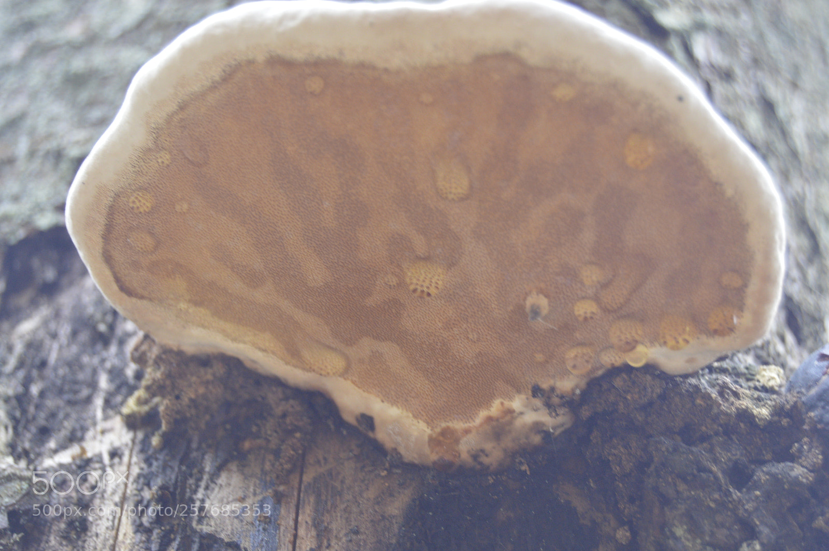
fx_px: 1898
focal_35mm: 82
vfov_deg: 16.5
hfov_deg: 24.6
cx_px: 414
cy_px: 276
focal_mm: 55
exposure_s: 1/60
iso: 1000
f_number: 5.6
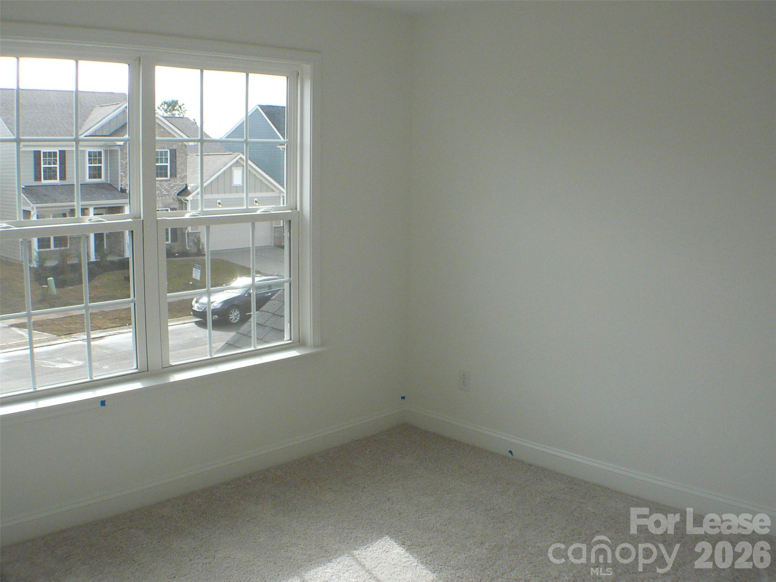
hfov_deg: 40.4
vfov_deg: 30.9
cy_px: 291
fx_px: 1054
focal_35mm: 47
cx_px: 388
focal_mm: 7
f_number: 3.3
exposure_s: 1/500
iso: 200
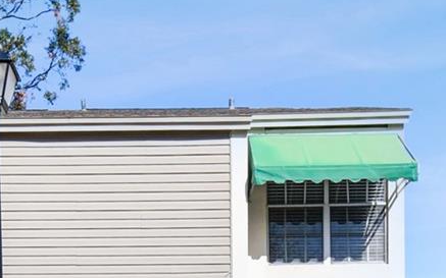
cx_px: 171
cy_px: 375
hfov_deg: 36.1
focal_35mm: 56
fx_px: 681
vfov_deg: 20.8
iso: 100
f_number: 7.1
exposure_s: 1/200
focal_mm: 10
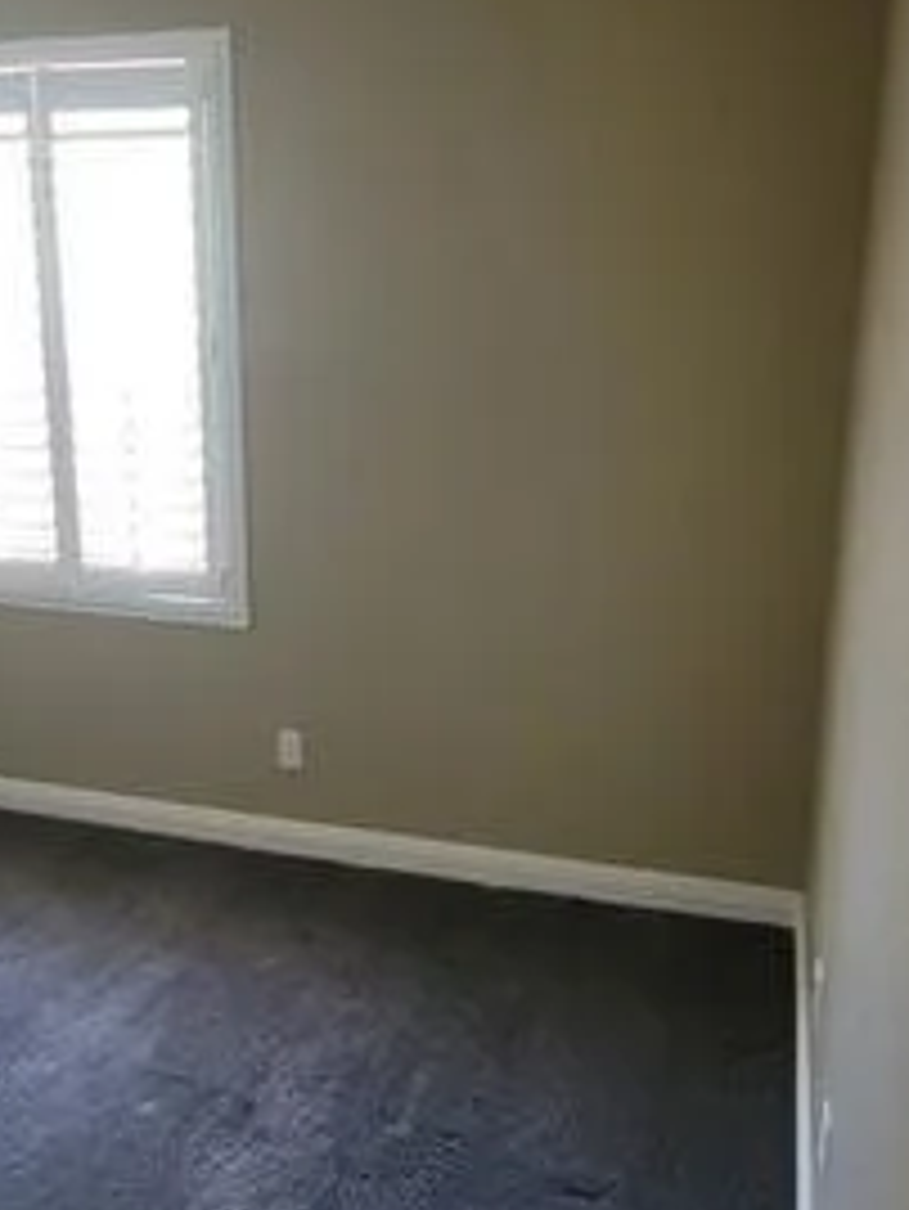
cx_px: 477
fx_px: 1015
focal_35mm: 29
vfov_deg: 61.6
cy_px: 616
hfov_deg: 48.2
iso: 320
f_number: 2.2
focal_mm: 2.2
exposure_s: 1/30
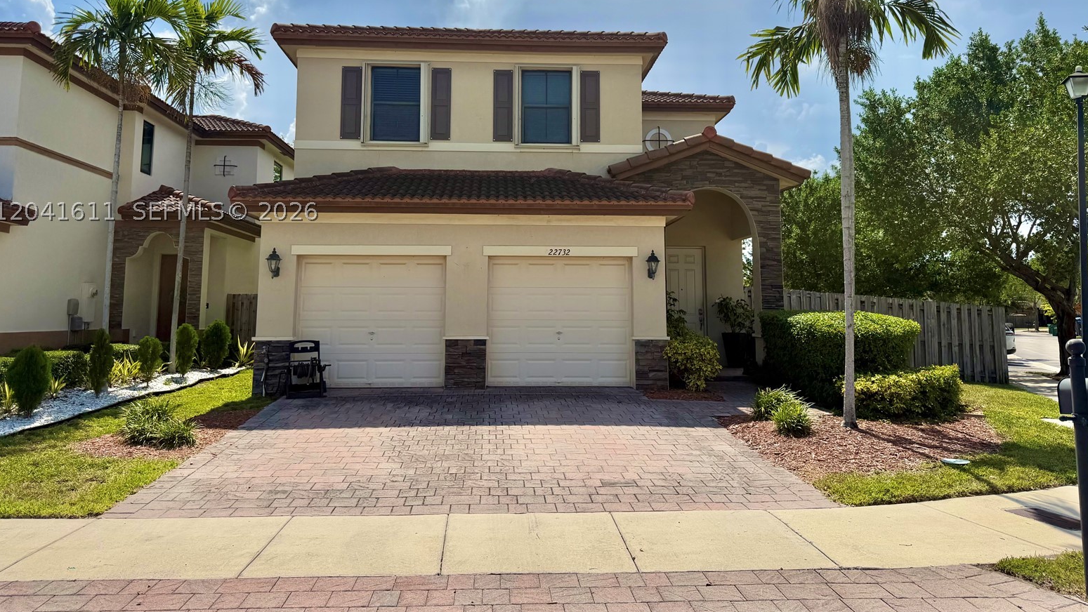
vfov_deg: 42.4
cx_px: 533
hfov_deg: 69.8
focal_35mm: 27
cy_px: 211
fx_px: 779
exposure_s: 1/10309
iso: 80
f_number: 1.78
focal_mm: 6.76
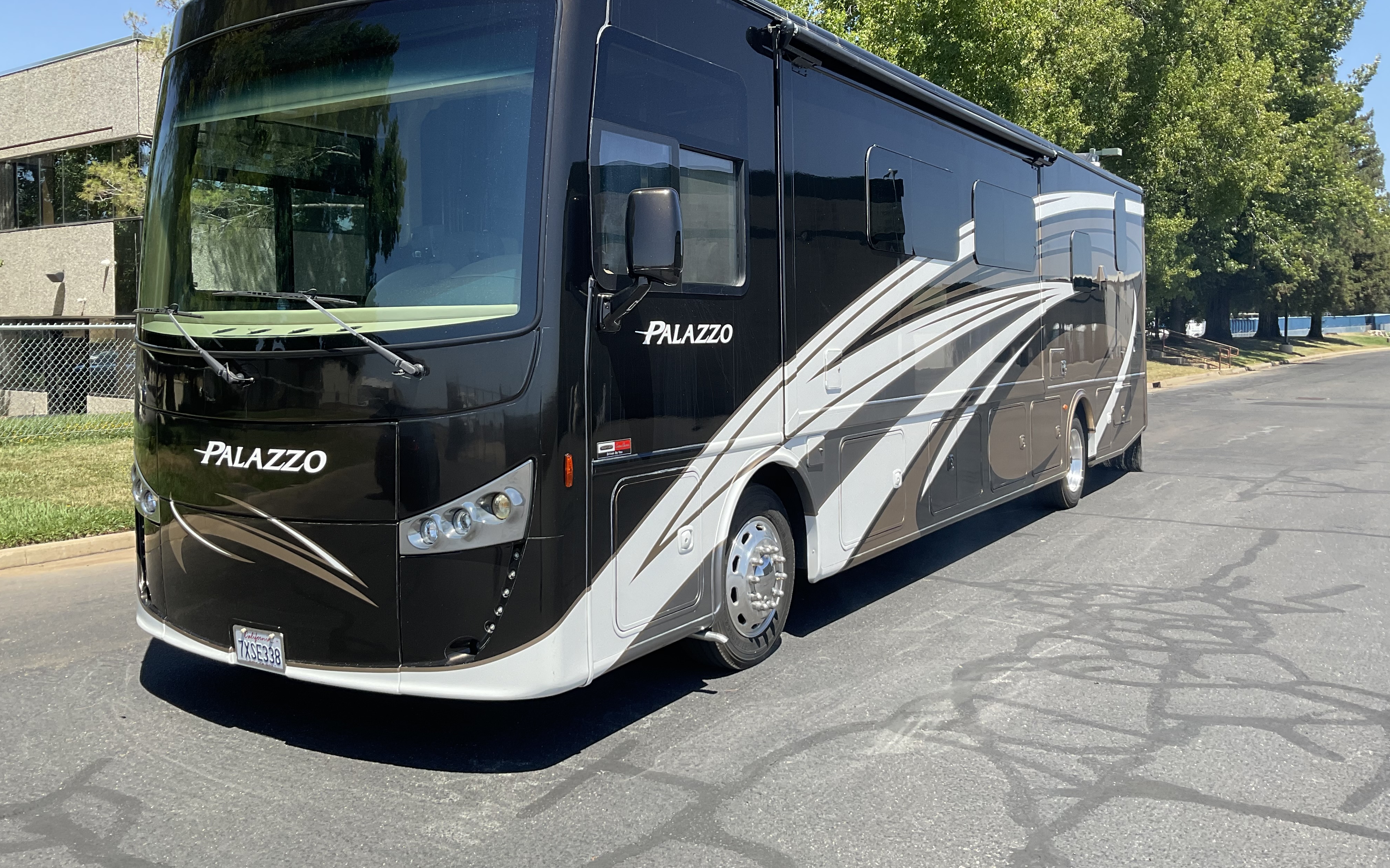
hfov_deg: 61.2
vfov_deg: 40.5
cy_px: 367
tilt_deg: -1.8
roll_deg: +0.3
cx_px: 697
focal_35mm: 31
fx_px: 1174
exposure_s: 1/978
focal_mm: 3
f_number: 1.8
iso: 16
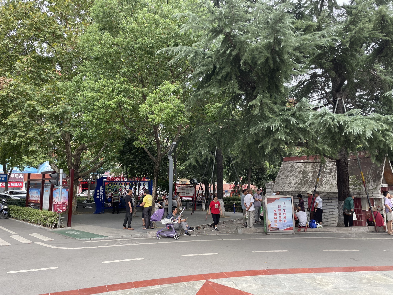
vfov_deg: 53.1
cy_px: 148
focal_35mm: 26
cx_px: 196
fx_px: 295
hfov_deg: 67.3
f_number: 1.6
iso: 32
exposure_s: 1/477
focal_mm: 4.2
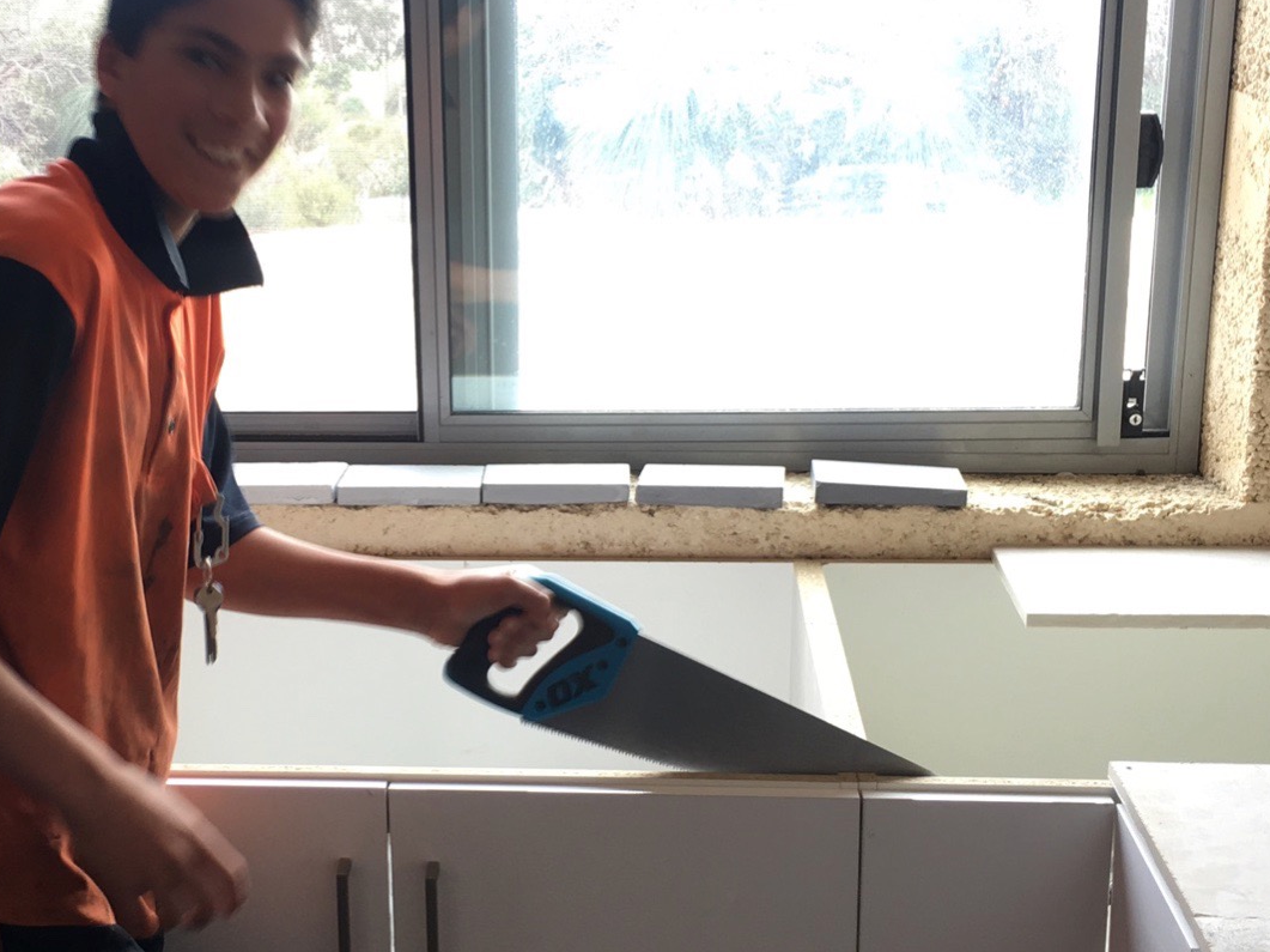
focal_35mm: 56
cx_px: 394
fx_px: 2054
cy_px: 530
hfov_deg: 34.0
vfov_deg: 26.1
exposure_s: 1/33
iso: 32
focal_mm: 4.15
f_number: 2.2
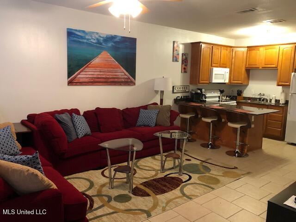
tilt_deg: -8.0
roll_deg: -0.2
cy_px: 111
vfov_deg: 49.7
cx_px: 148
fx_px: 239
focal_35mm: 28
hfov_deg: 63.4
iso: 100
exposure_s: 1/13
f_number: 1.8
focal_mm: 3.99
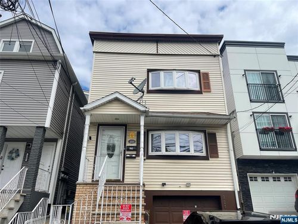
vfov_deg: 54.9
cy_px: 112
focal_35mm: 25
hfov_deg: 69.4
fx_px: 215
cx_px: 149
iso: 32
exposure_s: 1/5618
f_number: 1.6
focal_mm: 5.1
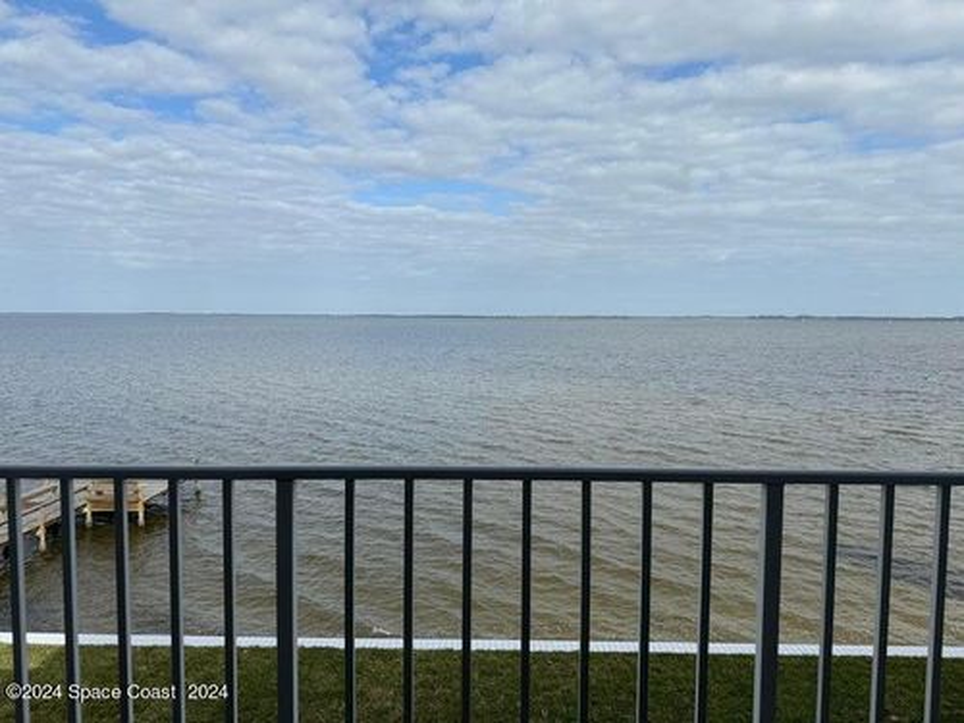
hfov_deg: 71.6
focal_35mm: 24
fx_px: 668
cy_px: 362
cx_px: 482
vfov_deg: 56.8
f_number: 1.78
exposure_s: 1/5814
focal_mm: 6.86
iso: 80
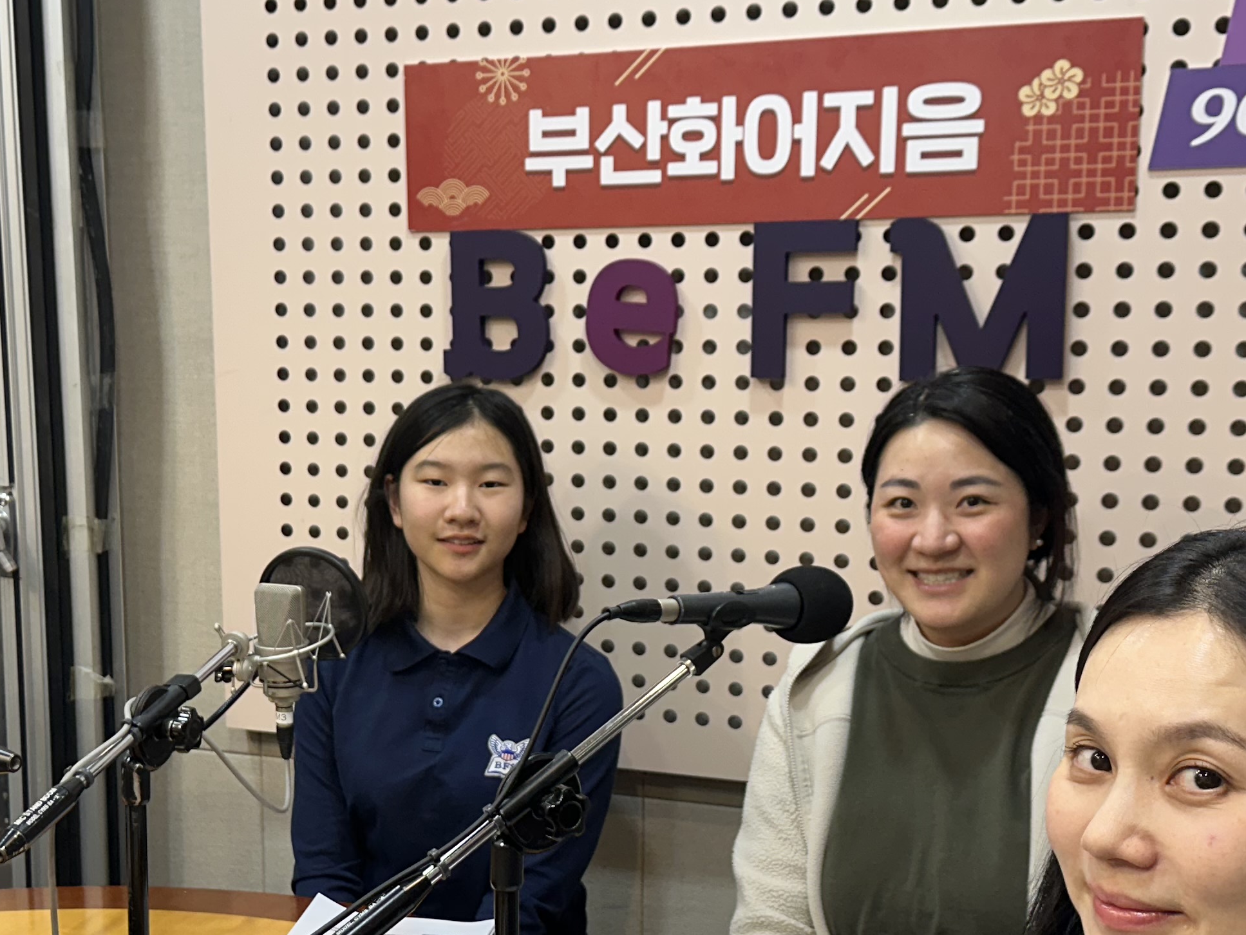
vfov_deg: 29.0
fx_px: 1800
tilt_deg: -8.2
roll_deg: +0.5
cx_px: 506
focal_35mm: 50
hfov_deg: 38.0
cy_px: 596
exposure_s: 1/120
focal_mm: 6.86
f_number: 1.78
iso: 160
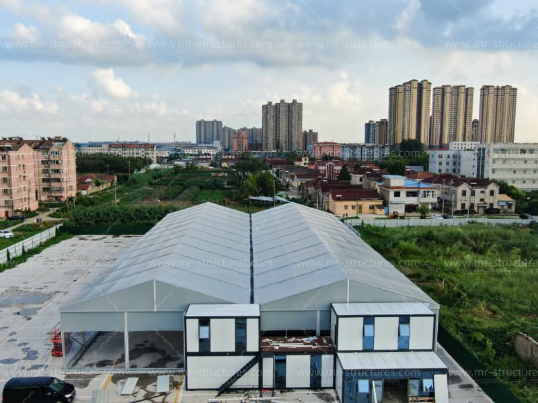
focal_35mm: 33
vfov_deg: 42.9
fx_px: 513
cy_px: 202
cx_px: 269
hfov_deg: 55.4
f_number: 3.2
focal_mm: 5.57
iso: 100
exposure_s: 1/500
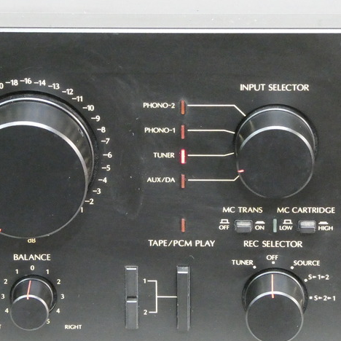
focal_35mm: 259
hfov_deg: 6.8
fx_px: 2887
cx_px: 123
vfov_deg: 6.8
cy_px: 205
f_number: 5.4
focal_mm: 25.6
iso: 1600
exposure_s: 1/8
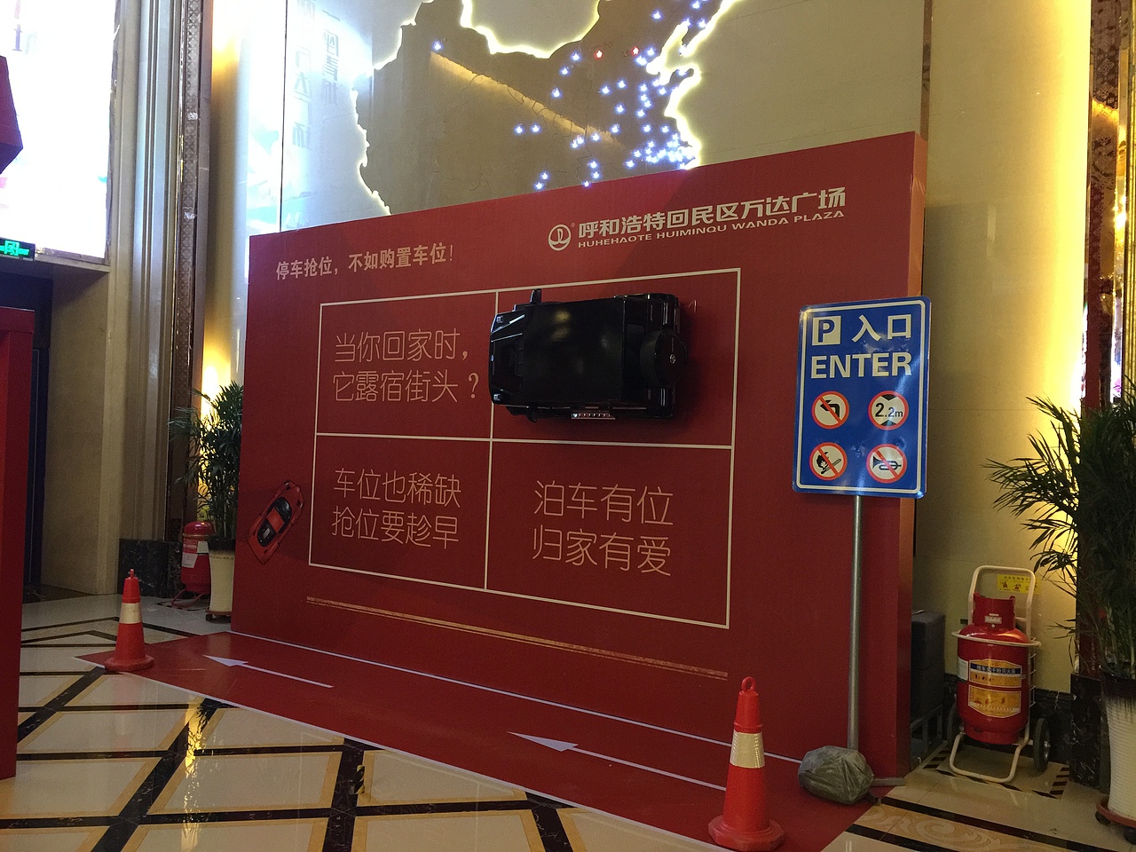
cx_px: 568
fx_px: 952
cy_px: 426
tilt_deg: +1.5
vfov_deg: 48.2
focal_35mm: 29
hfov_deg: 61.7
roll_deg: -1.3
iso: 160
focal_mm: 4.15
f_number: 2.2
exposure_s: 1/8
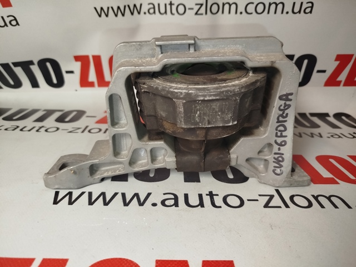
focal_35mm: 24
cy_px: 134
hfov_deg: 71.6
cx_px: 178
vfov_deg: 56.8
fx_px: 247
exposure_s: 1/50
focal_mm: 5.31
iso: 160
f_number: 1.7
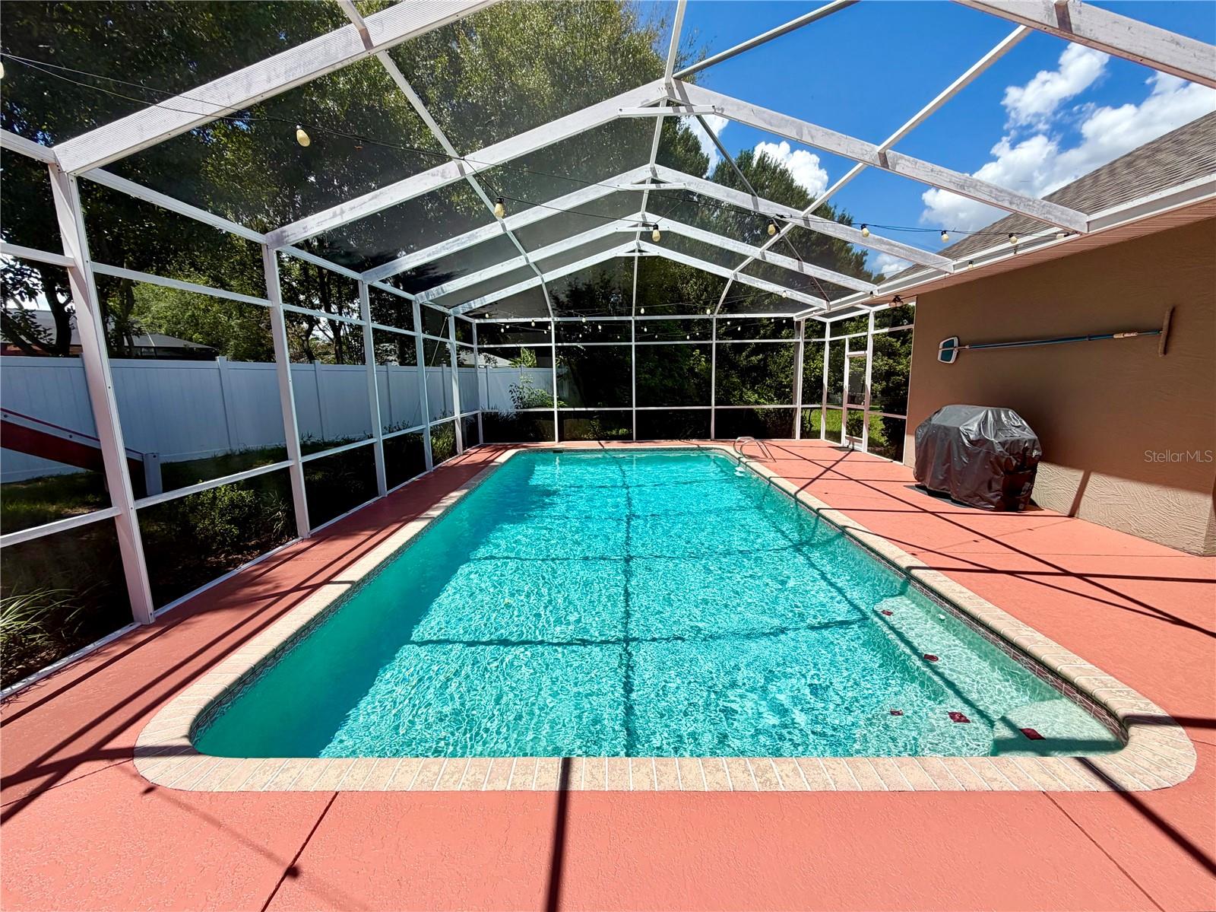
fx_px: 492
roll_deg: +1.5
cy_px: 456
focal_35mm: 14
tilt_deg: -8.1
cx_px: 608
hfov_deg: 102.1
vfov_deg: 85.6
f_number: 2.2
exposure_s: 1/770
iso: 25
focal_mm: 2.22
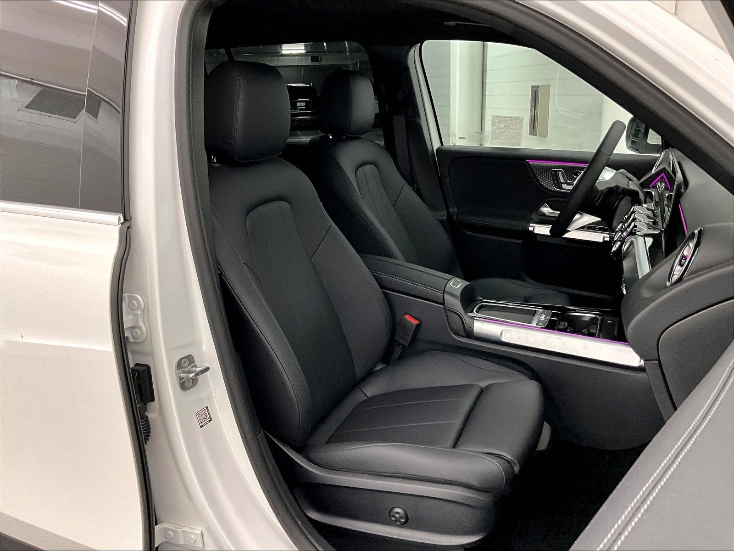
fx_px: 615
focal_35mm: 29
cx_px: 367
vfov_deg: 48.2
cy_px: 276
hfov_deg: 61.7
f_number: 1.8
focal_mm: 3
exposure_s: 1/60
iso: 125
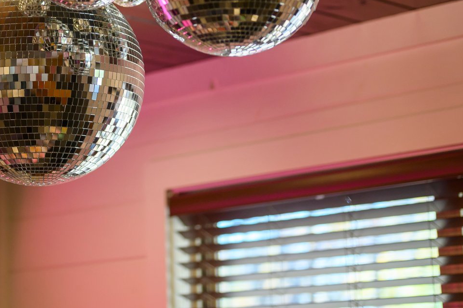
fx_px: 1375
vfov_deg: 12.6
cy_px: -5
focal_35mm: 107
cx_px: 84
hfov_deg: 18.9
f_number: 1.8
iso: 400
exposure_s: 1/500
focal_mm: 50
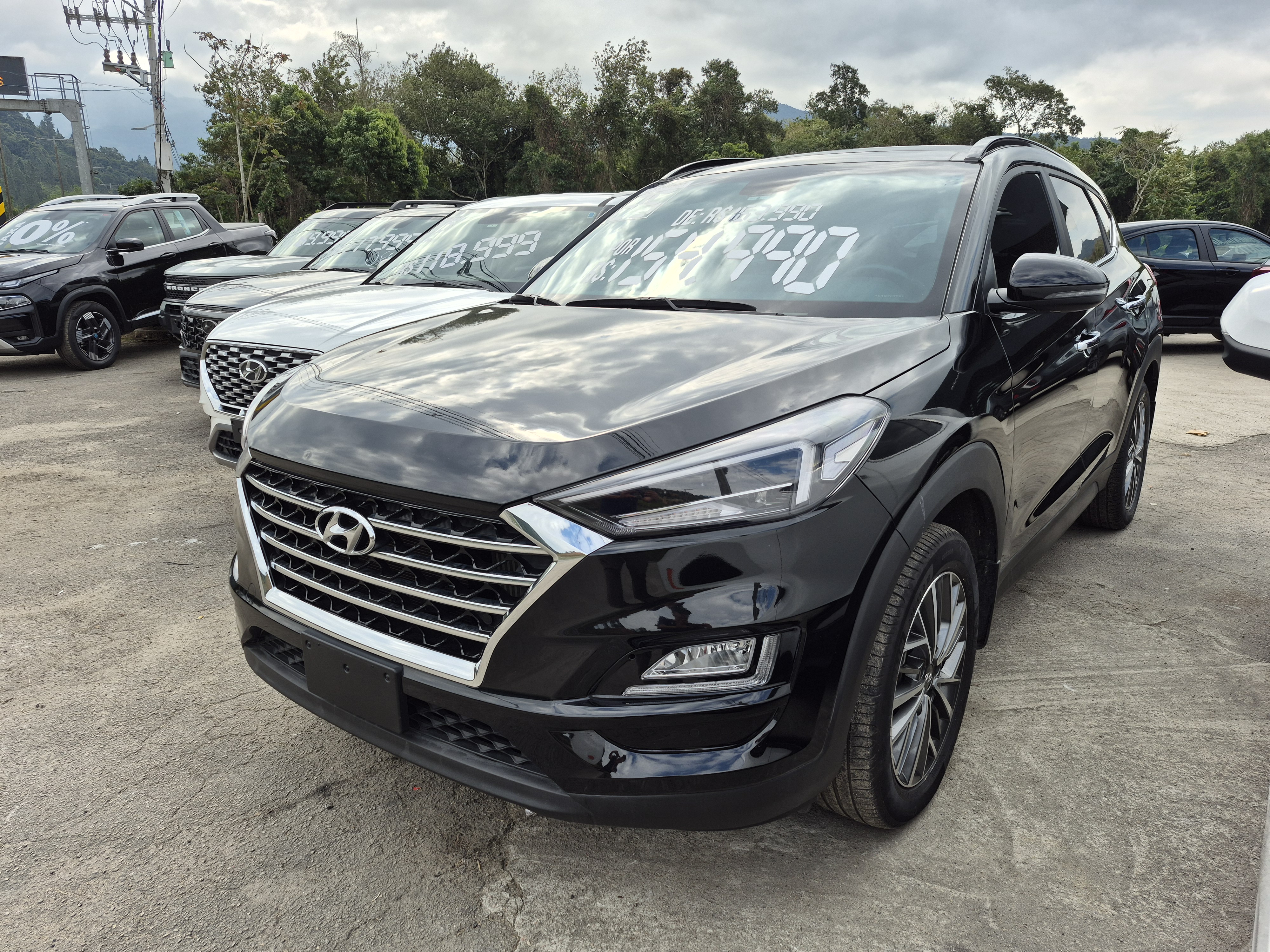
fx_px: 844
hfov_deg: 73.9
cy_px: 476
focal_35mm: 23
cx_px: 635
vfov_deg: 58.9
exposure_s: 1/1060
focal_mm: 5.4
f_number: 1.8
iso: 25
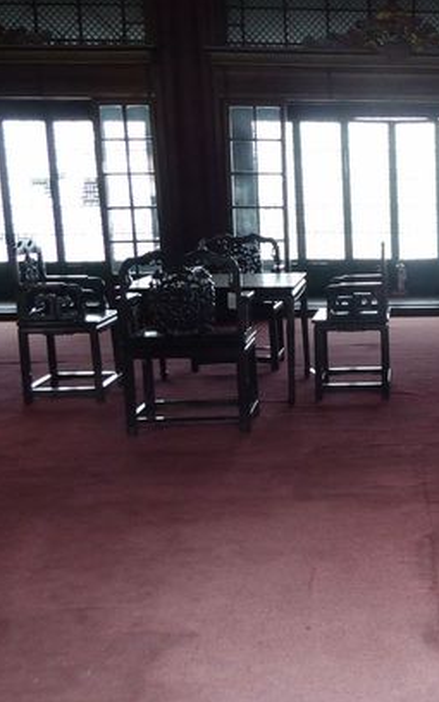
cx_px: 487
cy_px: 396
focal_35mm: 52
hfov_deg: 23.3
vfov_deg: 38.8
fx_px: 995
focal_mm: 4.3
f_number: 3.3
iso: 400
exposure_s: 1/10
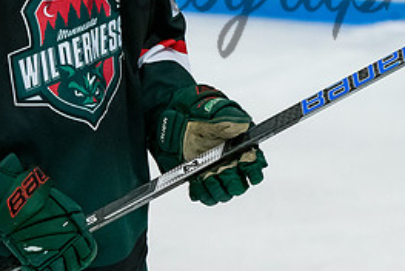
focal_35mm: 607
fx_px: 6836
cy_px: -17
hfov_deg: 3.4
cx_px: 58
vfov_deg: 2.3
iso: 2500
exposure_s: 1/800
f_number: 3.5
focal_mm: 160
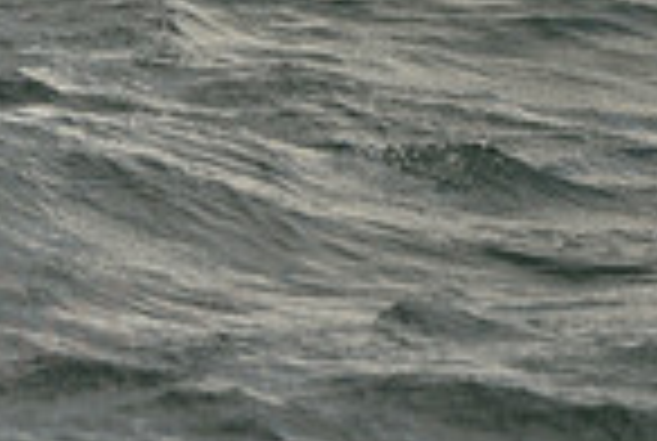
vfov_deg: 3.8
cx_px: 495
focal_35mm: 357
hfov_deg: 5.8
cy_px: -394
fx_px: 6529
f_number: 8
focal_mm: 90
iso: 250
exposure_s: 1/640
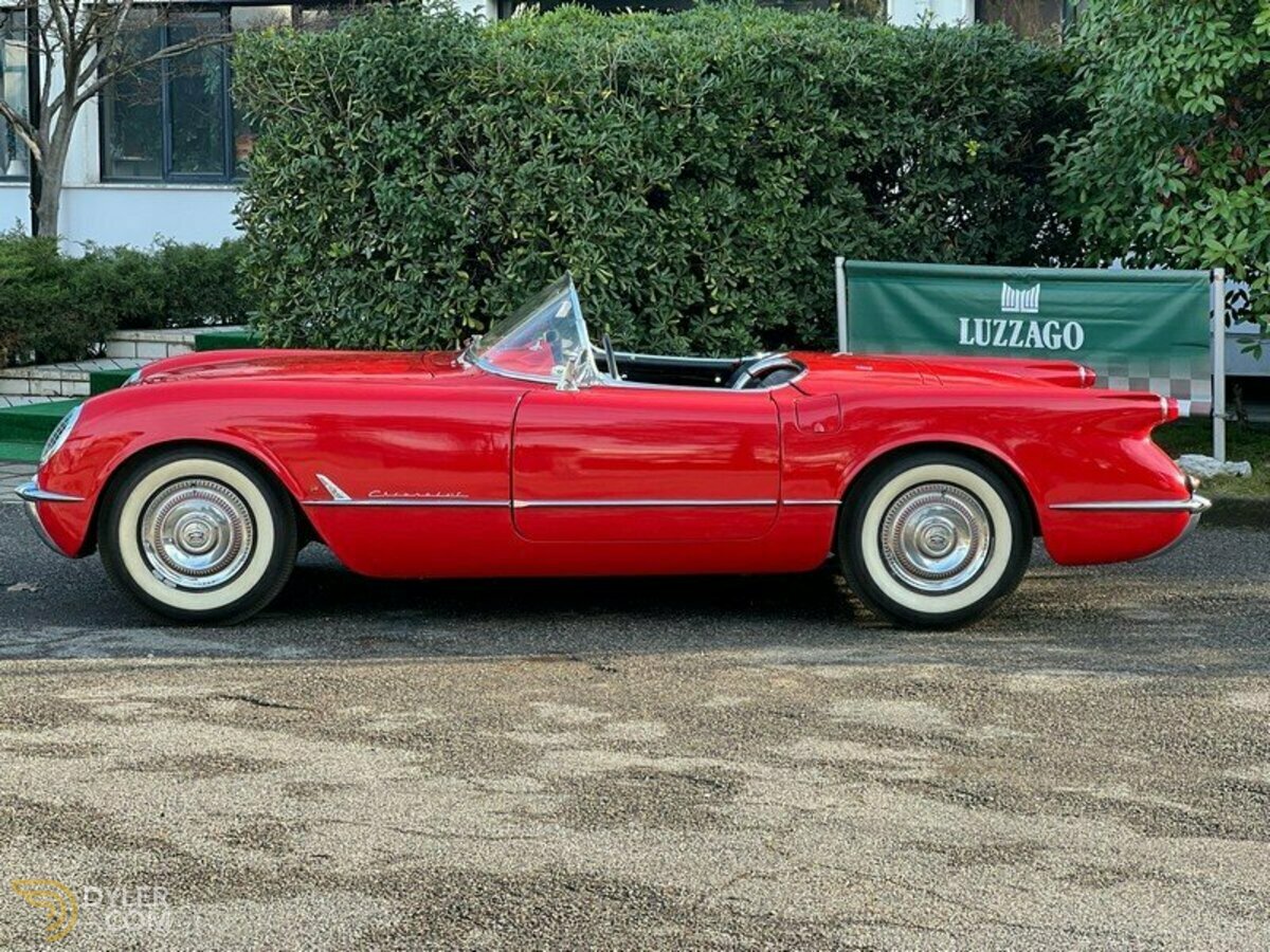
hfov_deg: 25.3
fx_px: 2825
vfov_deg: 19.1
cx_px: 635
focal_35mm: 77
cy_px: 476
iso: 40
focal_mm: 9
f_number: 2.8
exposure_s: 1/121
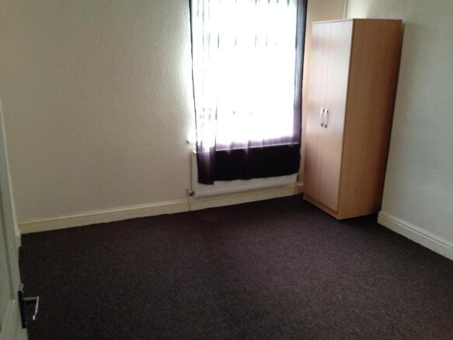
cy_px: 170
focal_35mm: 33
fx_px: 432
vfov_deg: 42.9
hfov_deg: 55.4
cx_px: 226
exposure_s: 1/20
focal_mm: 4.12
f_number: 2.4
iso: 250
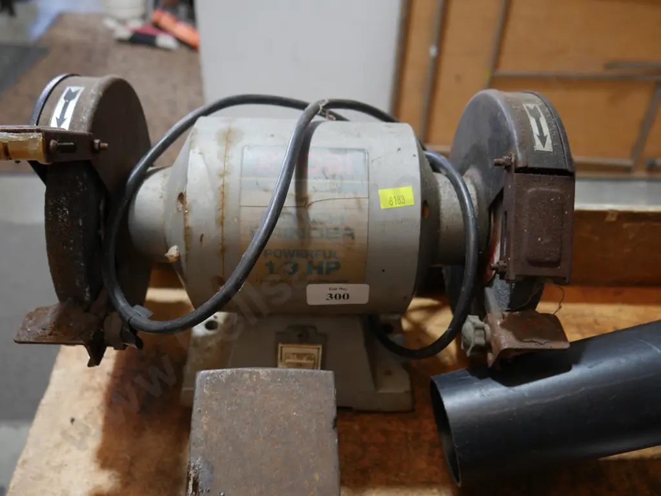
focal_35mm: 32
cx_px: 330
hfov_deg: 56.8
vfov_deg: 44.2
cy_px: 248
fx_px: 611
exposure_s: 1/60
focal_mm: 16
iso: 250
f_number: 3.6
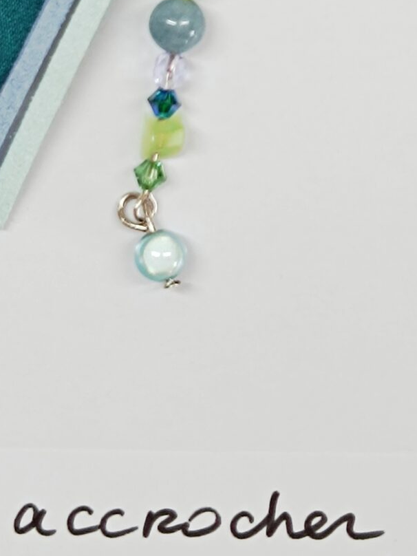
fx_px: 1221
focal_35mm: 76
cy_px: -87
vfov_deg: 23.7
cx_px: 348
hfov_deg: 19.1
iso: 102
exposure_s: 1/101
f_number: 1.88
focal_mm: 5.59
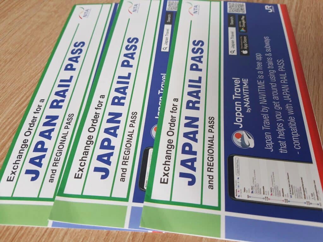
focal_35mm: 26
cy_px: 121
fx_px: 243
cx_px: 162
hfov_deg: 67.3
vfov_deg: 53.1
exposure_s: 1/120
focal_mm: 4.32
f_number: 1.7
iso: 200
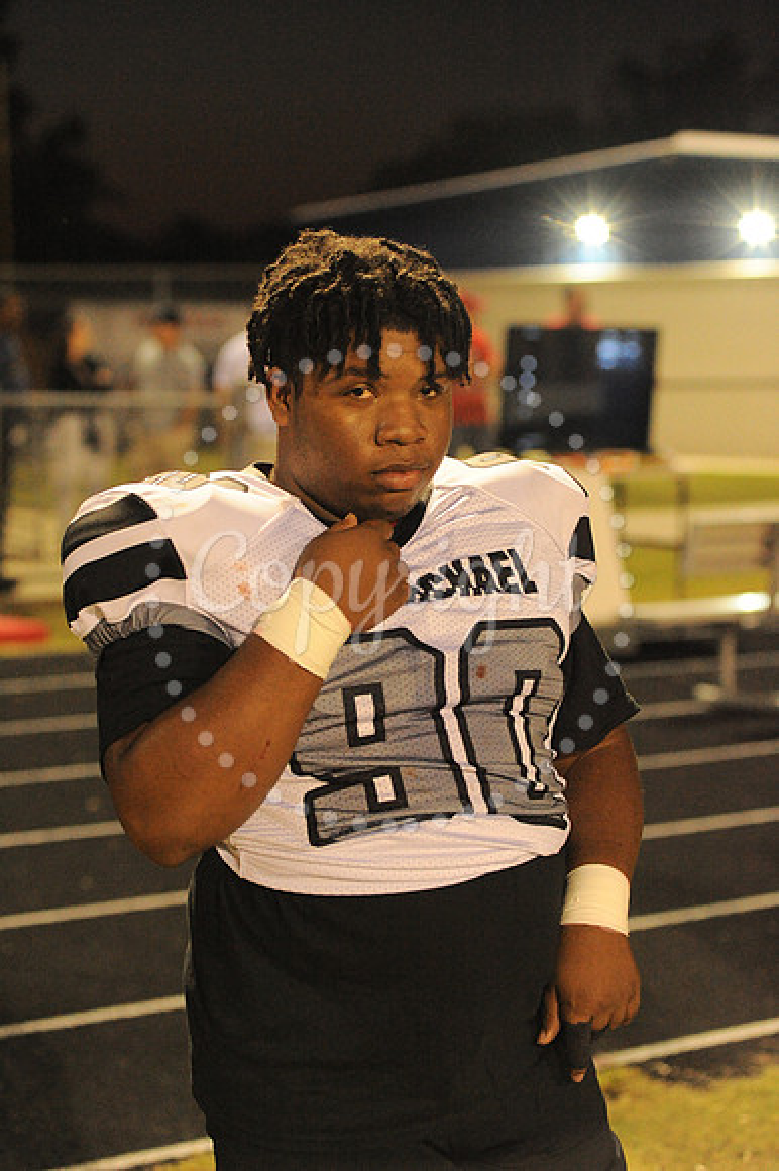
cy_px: 586
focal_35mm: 86
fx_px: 2795
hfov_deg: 15.9
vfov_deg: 23.7
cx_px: 390
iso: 6400
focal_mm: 86
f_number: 4.5
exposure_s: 1/200
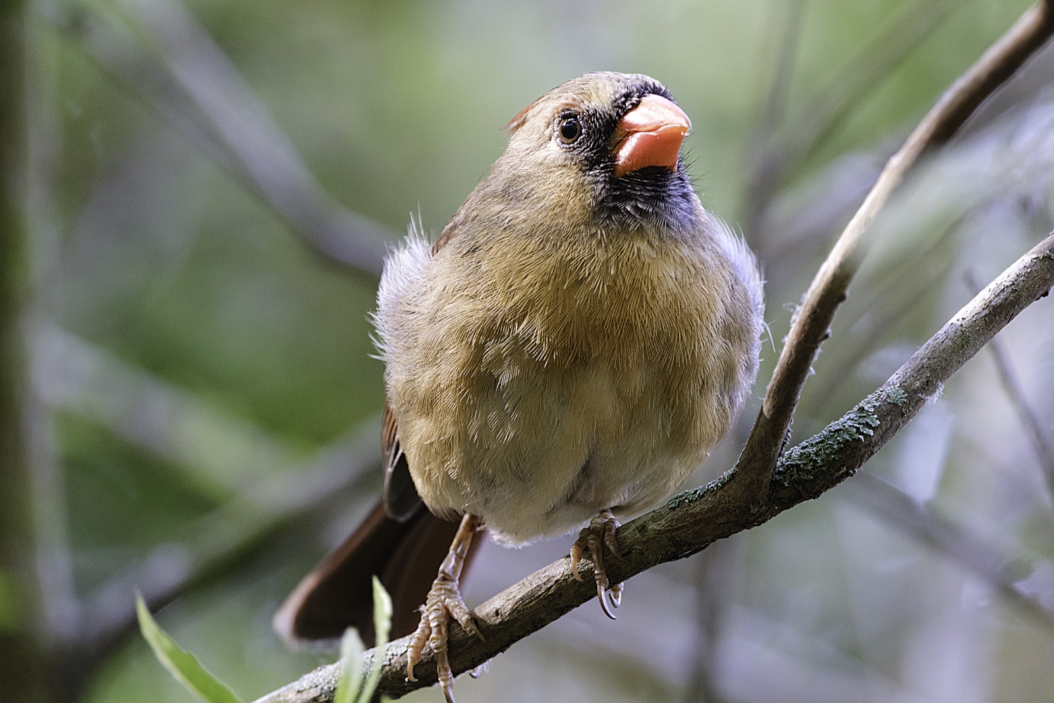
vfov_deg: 1.5
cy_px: 352
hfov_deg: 2.3
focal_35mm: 900
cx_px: 527
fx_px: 26343
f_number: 8
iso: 1600
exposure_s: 1/60
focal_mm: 600
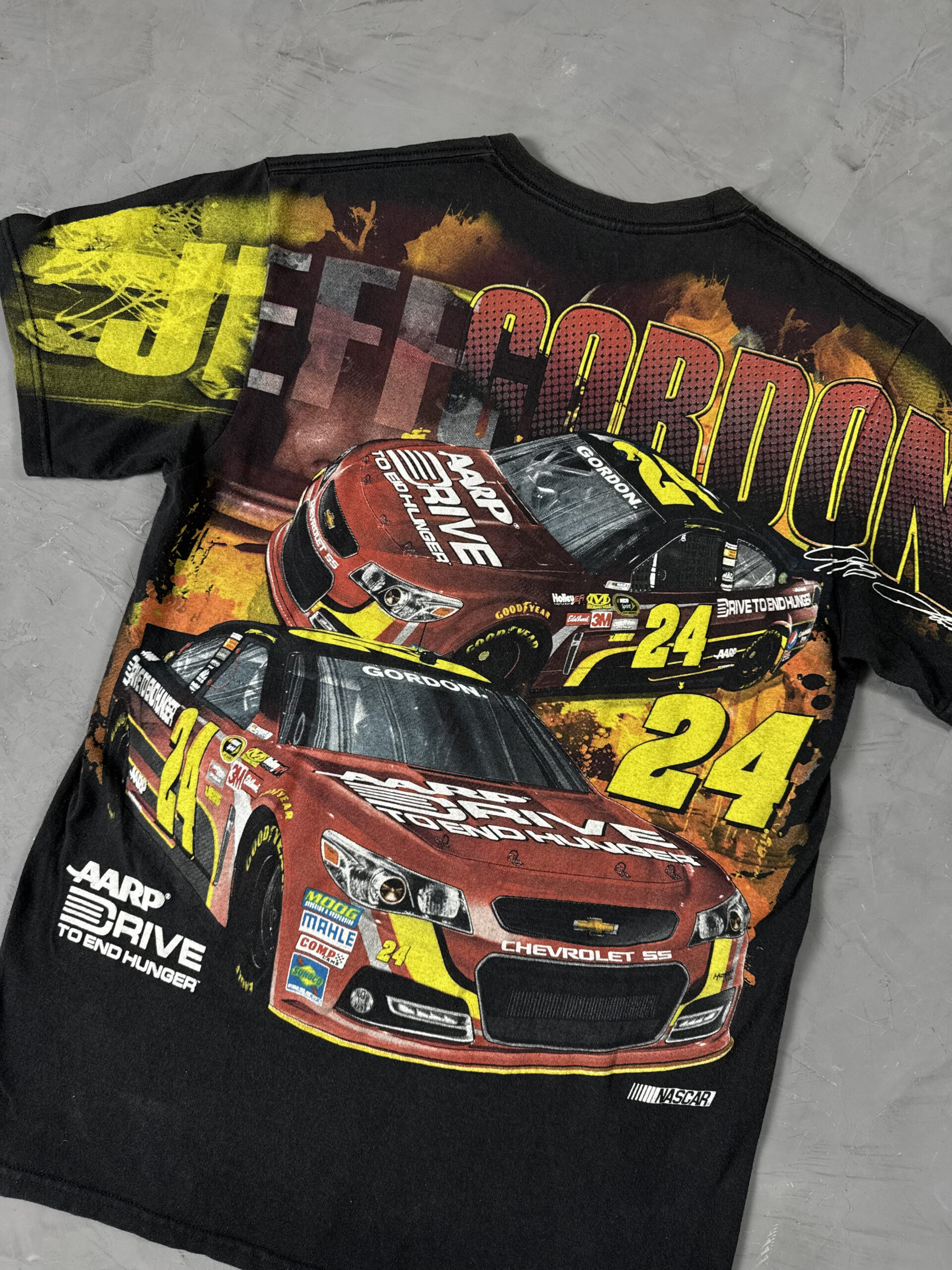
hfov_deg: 56.8
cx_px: 476
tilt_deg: -83.5
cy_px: 635
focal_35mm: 24
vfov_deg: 71.6
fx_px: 880
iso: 100
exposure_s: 1/60
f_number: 1.78
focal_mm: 6.76
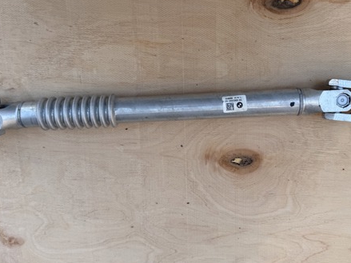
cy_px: 121
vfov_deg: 40.6
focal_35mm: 35
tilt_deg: -73.6
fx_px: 355
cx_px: 175
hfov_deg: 52.6
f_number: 1.78
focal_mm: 6.76
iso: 80
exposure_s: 1/1395
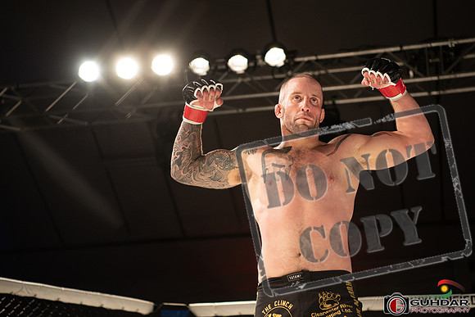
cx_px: 238
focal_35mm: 76
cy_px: 158
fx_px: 998
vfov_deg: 18.0
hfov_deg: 26.8
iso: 1100
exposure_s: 1/1000
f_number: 2.8
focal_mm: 70
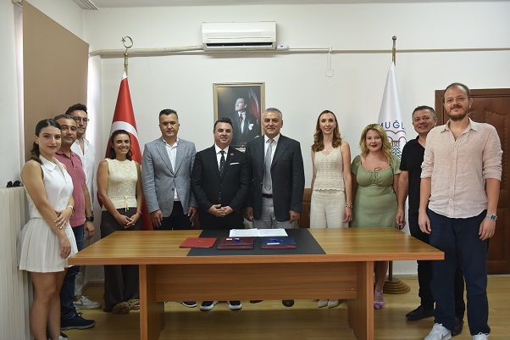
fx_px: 453
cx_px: 255
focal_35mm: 32
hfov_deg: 58.7
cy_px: 170
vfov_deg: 41.1
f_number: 3.5
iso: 800
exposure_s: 1/60
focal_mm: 32
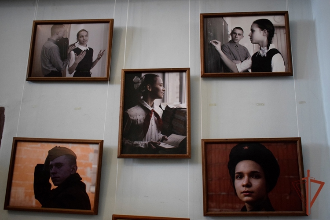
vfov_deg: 36.9
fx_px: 330
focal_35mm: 36
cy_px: 110
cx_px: 165
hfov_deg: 53.1
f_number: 3.8
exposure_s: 1/160
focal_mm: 24
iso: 3200
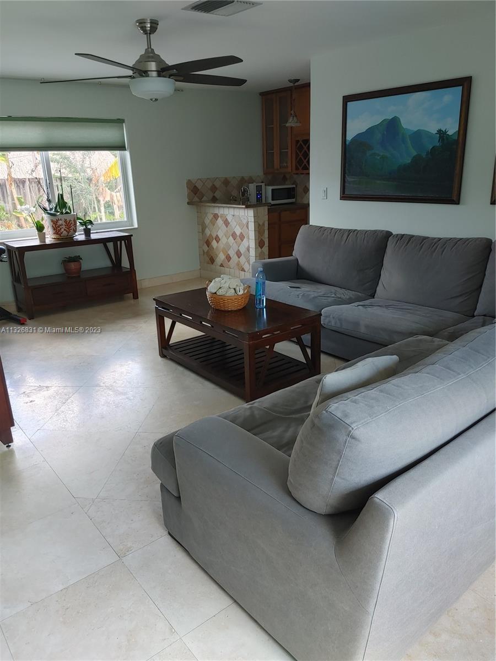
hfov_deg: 53.1
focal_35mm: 26
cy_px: 330
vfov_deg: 67.3
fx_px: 497
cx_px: 248
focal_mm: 4.81
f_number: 1.8
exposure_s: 1/120
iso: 200
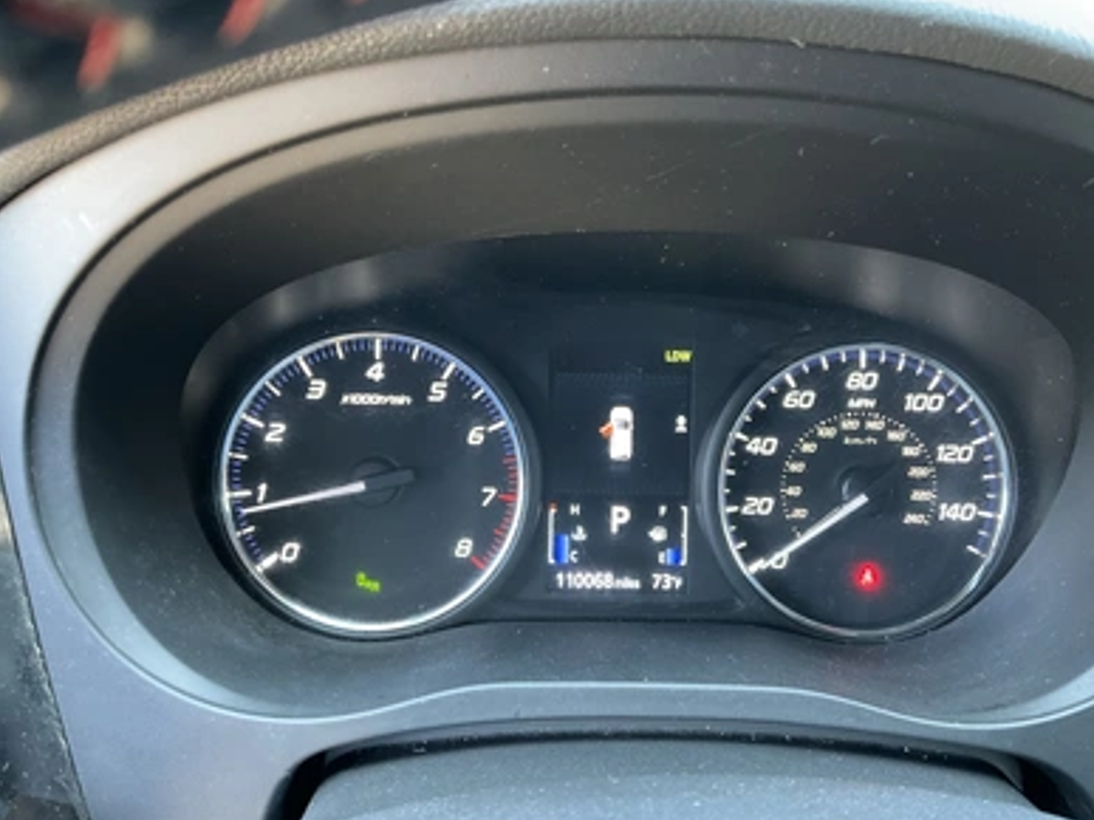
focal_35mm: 30
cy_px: 416
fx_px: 948
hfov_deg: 60.0
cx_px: 563
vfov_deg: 46.8
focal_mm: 3
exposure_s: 1/40
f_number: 1.8
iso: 320
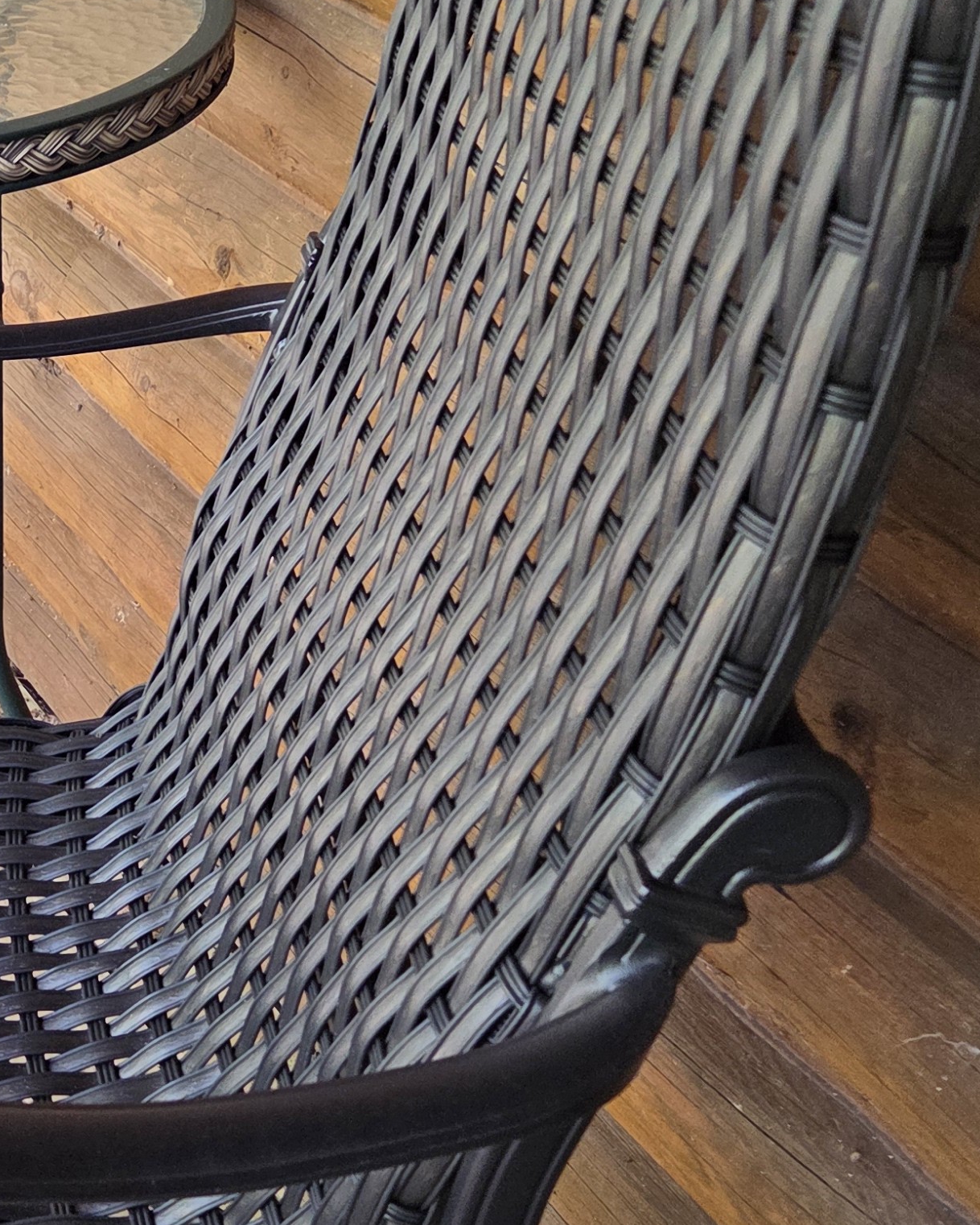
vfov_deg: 31.9
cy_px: 637
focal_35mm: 59
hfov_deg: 24.7
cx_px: 28
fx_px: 2139
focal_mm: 5.4
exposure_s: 1/120
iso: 160
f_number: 1.8
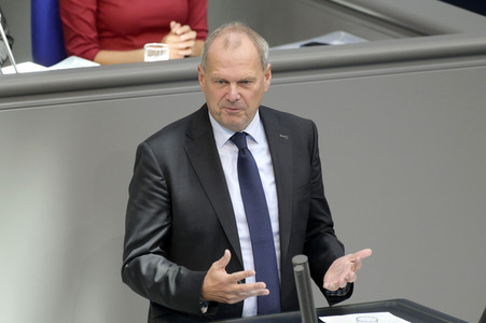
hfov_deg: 4.6
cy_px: 162
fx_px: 6070
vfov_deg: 3.1
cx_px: 243
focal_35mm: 450
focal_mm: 450
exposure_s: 1/400
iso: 8000
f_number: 5.6
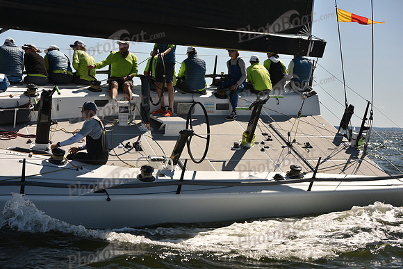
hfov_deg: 28.8
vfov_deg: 19.5
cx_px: 202
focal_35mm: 70
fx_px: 784
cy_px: 134
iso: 250
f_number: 5.6
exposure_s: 1/800
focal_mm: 70
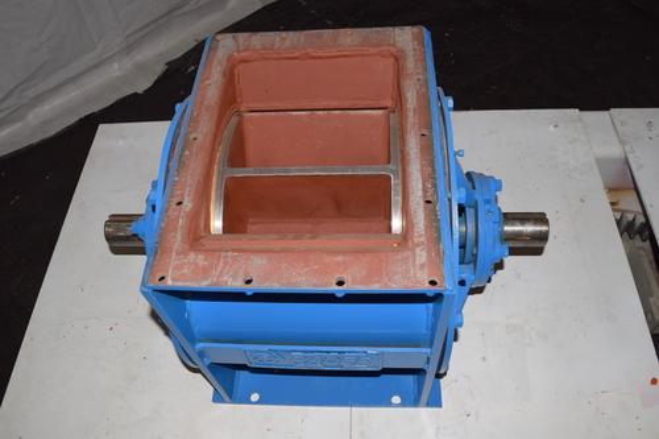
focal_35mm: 30
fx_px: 549
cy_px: 220
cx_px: 330
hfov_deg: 61.9
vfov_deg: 43.6
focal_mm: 20
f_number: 8
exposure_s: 1/60
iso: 100
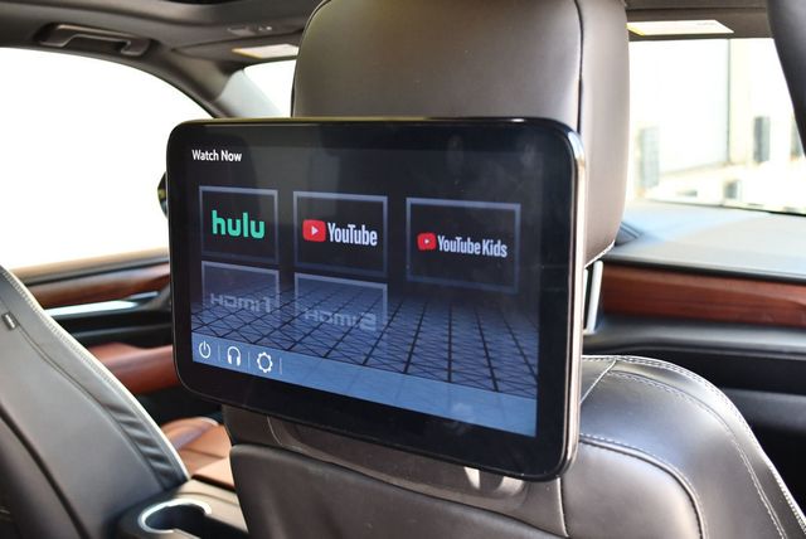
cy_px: 270
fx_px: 896
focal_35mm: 40
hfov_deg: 48.4
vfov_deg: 33.5
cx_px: 403
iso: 800
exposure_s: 1/125
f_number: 3.8
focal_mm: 20
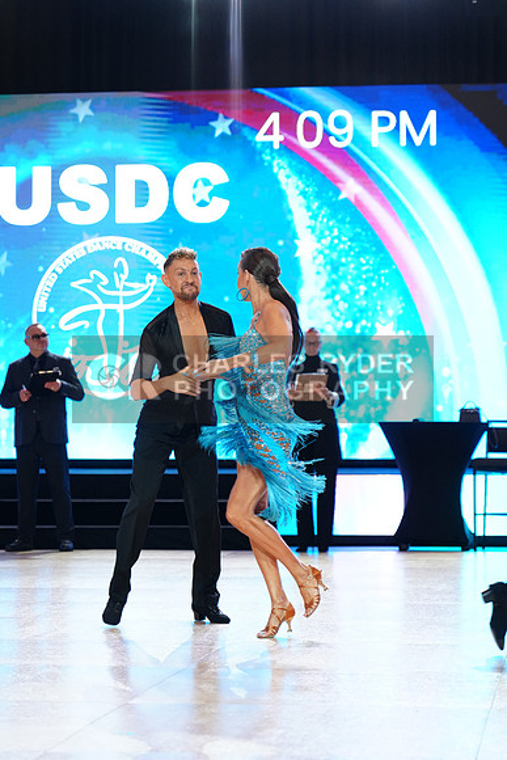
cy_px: 380
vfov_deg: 19.5
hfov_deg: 13.0
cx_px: 254
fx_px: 2217
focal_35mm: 105
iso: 2000
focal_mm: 105
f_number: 4
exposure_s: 1/200
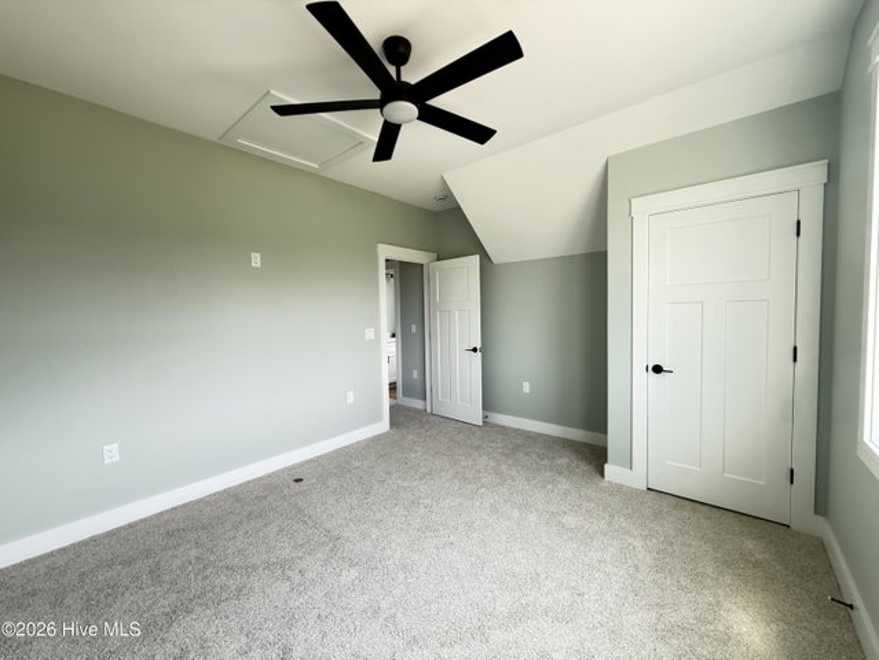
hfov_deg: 102.0
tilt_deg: -2.2
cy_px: 330
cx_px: 440
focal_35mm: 14
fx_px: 356
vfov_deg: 85.7
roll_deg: +1.0
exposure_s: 1/99
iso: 100
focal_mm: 2.22
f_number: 2.2
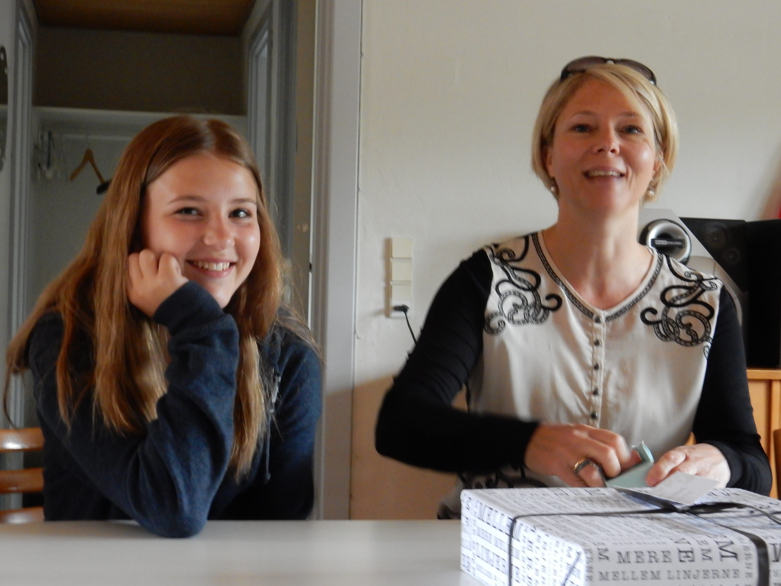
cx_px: 391
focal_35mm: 61
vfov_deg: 24.0
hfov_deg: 31.7
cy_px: 294
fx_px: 1376
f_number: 4.5
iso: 640
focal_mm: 10.7
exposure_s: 1/8
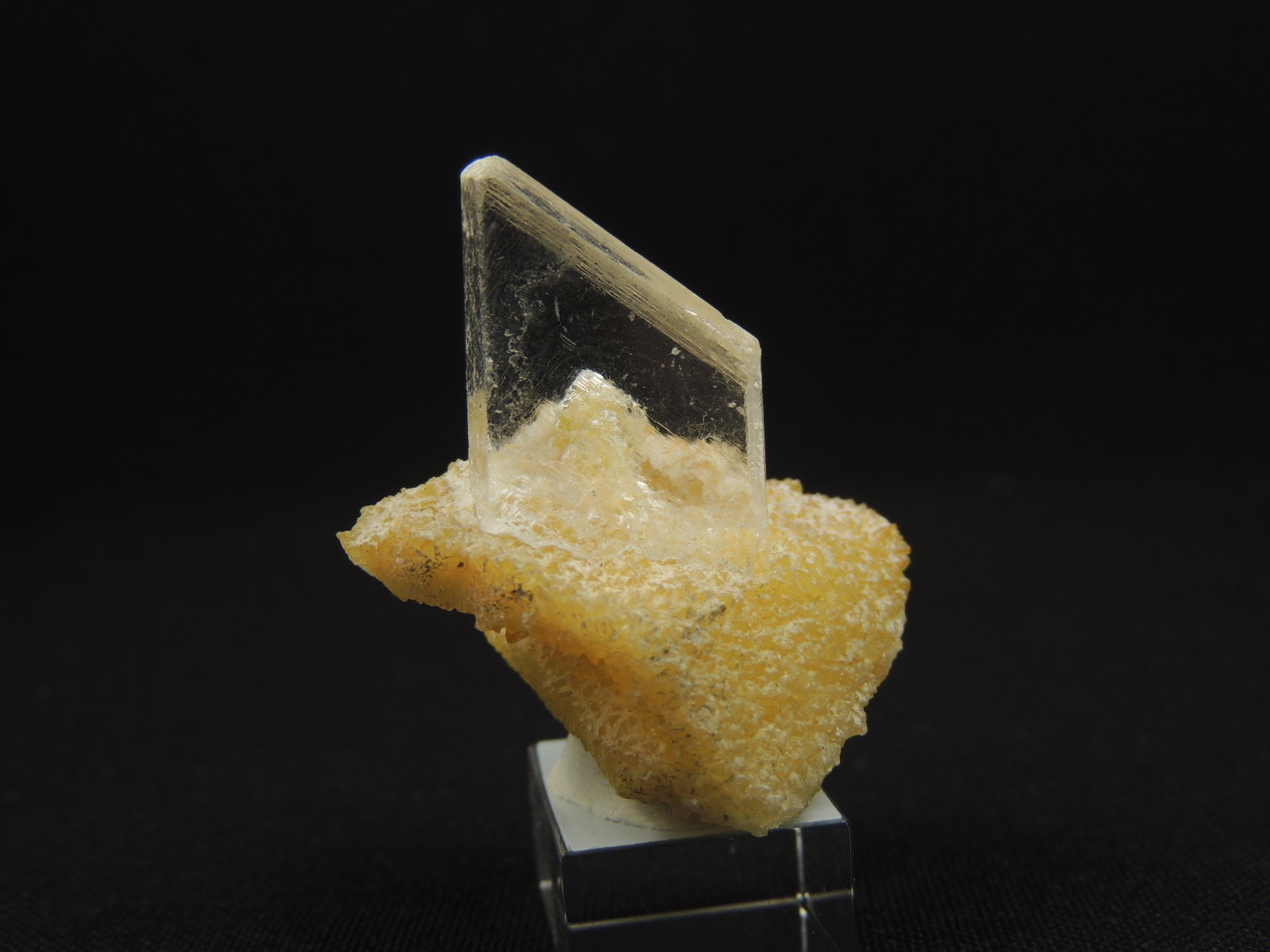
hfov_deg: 40.4
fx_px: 1724
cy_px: 476
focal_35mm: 47
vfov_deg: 30.9
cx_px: 635
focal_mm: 8.3
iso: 100
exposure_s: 1/250
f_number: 3.5
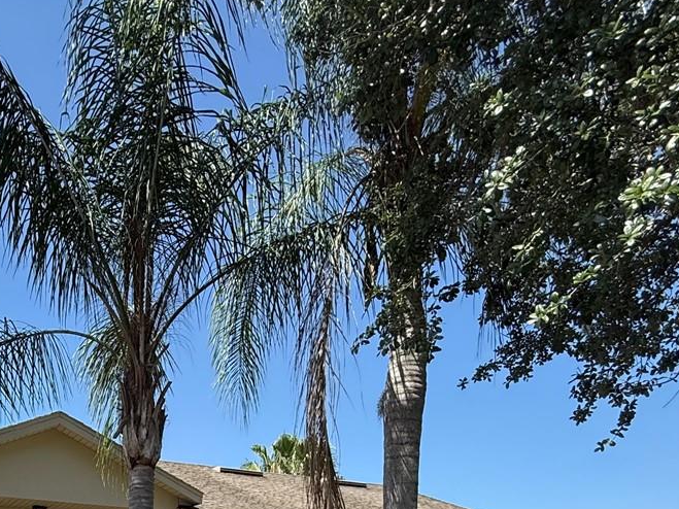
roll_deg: -1.9
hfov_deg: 48.9
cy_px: 606
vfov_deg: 34.0
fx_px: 667
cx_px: 83
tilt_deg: +1.3
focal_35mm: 34
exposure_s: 1/1033
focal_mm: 2.22
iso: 64
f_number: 2.2
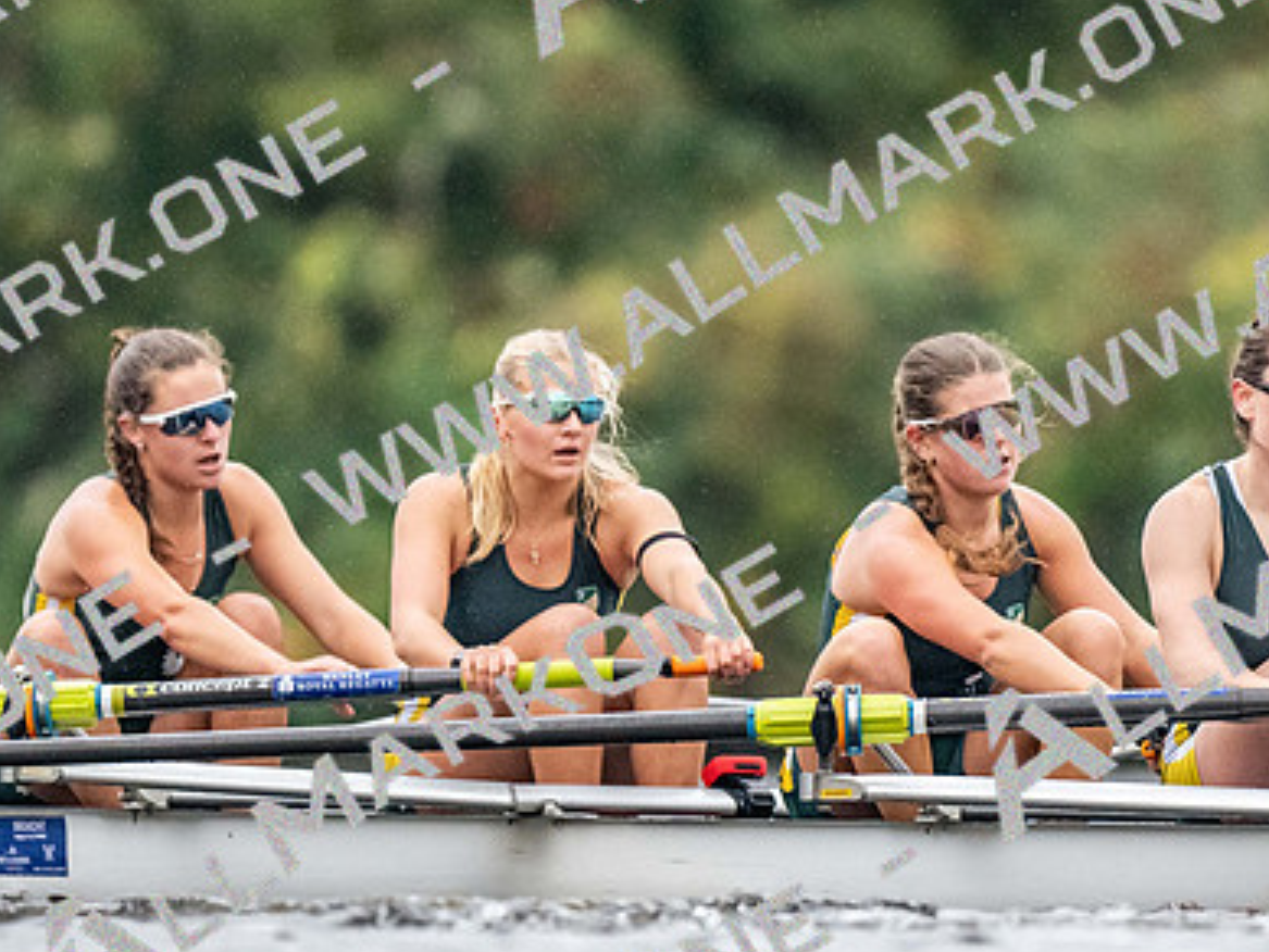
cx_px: 705
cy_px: 535
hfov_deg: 1.5
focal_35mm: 1288
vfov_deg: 1.2
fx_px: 47232
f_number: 4
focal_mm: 600
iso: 4000
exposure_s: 1/2500
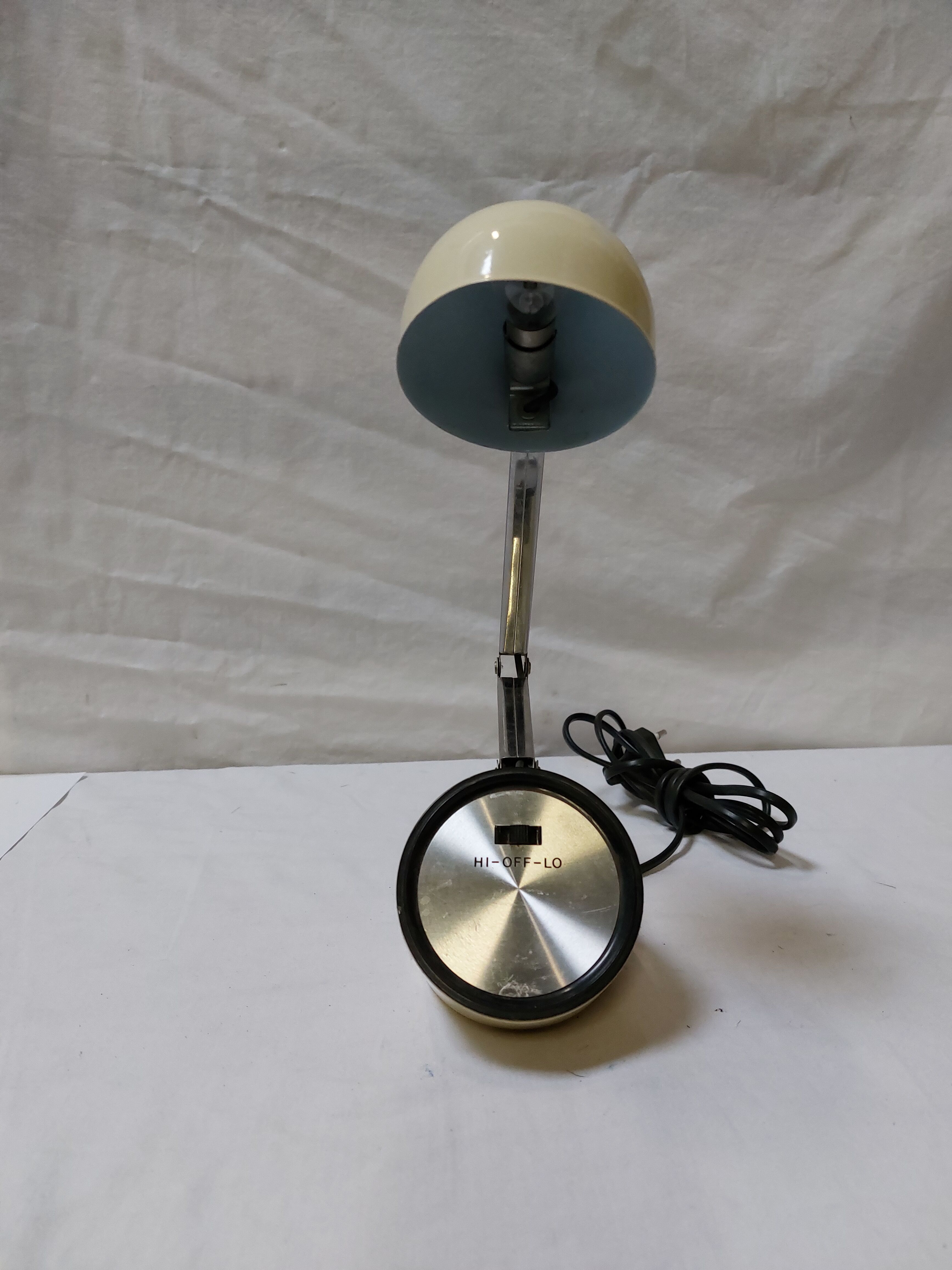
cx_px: 476
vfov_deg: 71.6
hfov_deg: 56.8
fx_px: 880
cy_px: 635
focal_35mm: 24
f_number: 1.8
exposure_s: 1/100
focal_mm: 5.23
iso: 320
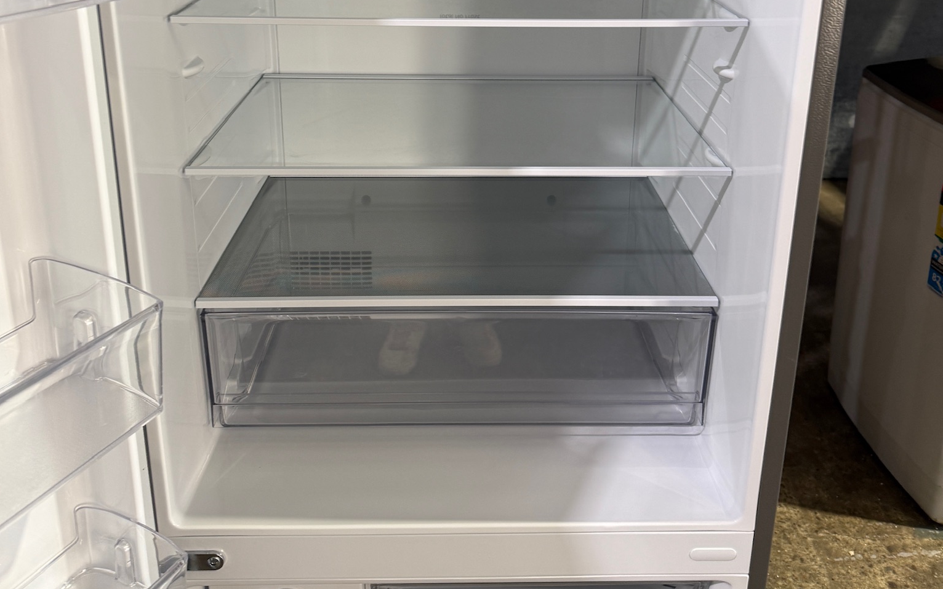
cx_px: 472
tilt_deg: -18.1
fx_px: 874
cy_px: 102
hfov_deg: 56.7
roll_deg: -0.2
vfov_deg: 35.8
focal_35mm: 34
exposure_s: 1/50
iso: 125
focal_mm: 6.76
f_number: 1.78
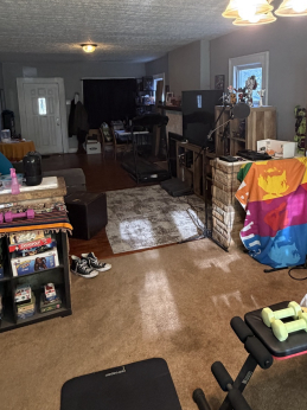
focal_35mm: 27
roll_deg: +2.2
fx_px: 320
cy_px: 151
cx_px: 166
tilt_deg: -10.1
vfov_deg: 64.3
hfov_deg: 51.2
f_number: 2.2
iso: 400
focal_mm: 2.22
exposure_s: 1/60
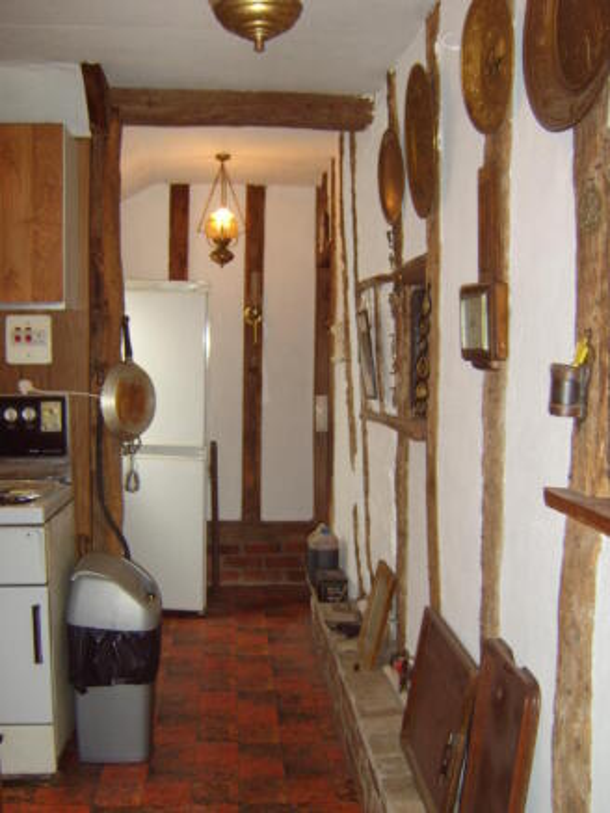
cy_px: 406
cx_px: 305
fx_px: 728
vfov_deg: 58.3
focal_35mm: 31
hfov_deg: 45.5
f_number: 2.7
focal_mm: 8.13
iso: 141
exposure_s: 1/30
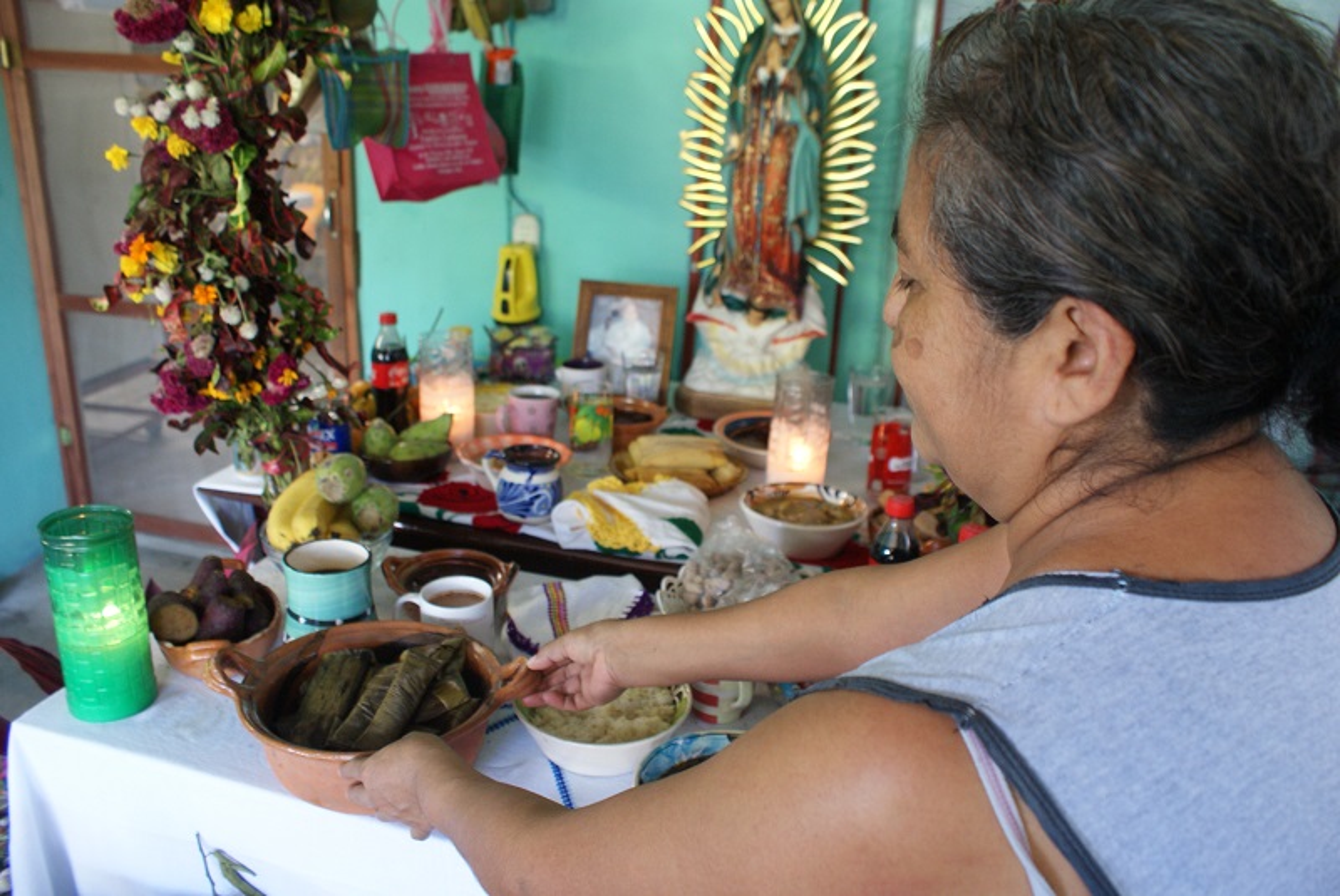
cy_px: 448
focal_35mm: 27
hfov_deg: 67.3
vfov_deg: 48.0
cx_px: 670
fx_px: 1006
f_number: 3.5
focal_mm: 18
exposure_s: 1/13
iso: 400
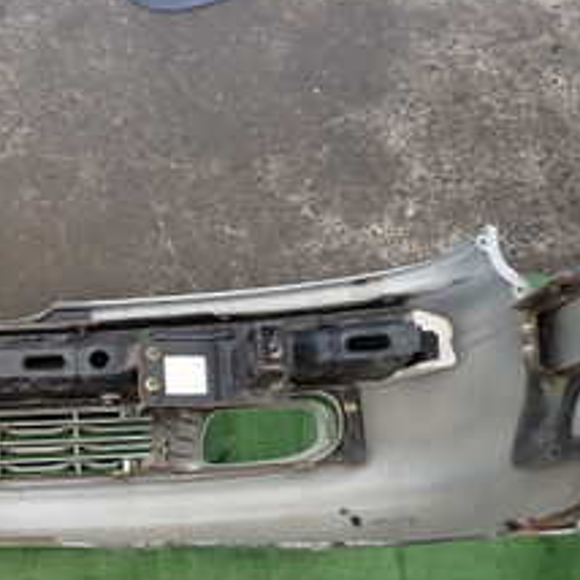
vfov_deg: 27.4
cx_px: -165
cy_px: 420
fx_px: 1175
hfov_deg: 24.4
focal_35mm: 62
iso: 200
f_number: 2
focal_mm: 4.5
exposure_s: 1/60
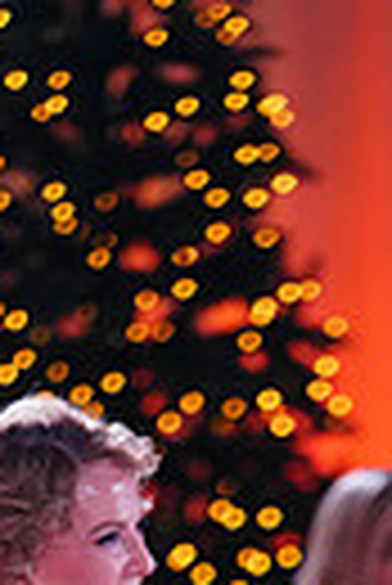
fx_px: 11744
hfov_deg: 1.9
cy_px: 1179
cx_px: 412
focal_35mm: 721
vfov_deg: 2.8
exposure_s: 1/400
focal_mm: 162
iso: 1600
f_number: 2.8
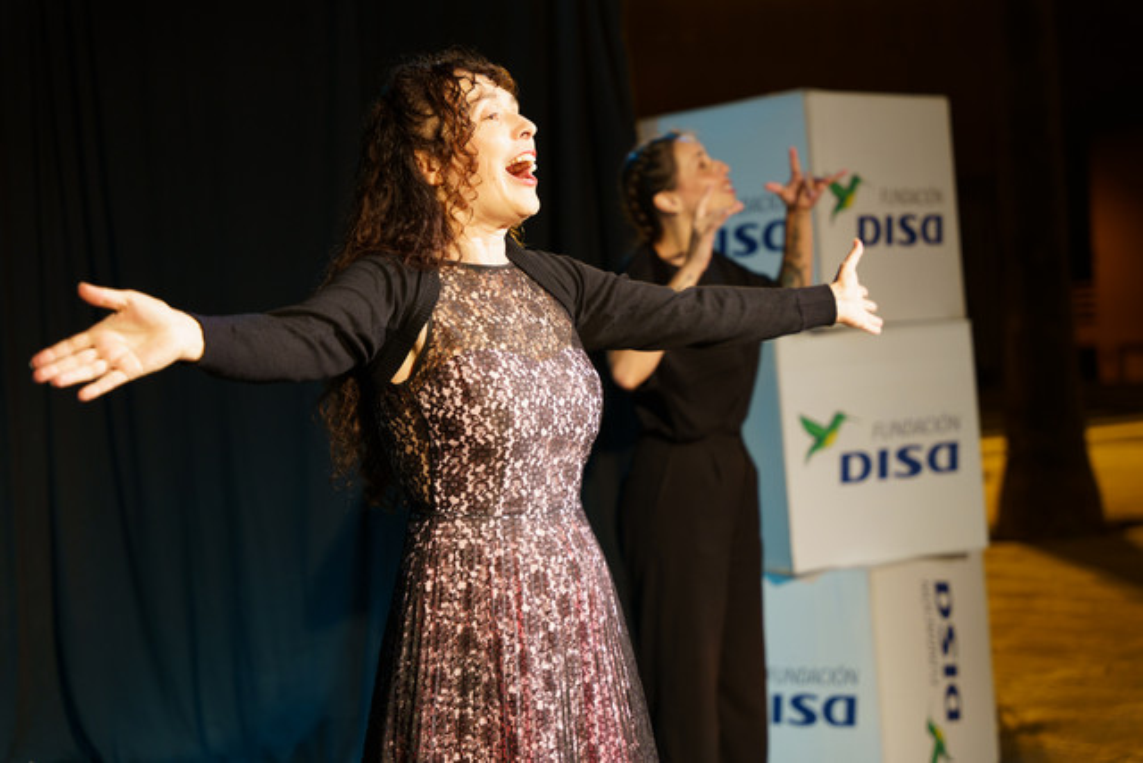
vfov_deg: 19.5
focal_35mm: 70
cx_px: 572
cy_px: 382
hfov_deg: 28.8
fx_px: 2223
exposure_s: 1/80
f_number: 2.8
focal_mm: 70
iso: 1000
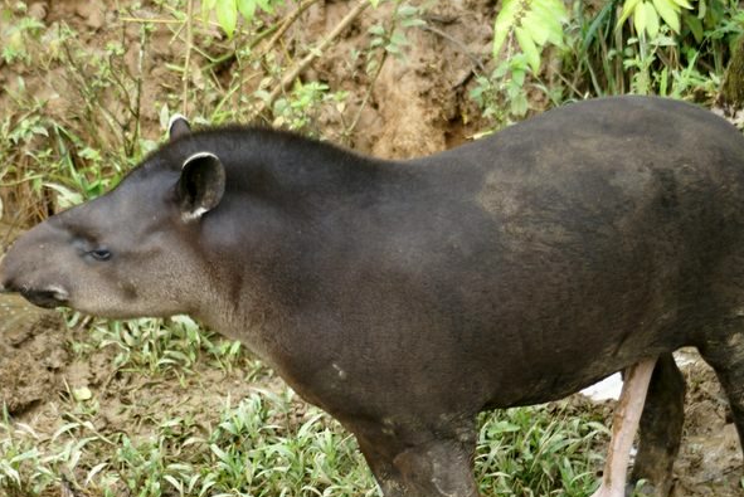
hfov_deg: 9.0
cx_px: 383
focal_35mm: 228
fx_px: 4715
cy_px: 307
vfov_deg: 6.0
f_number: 4.5
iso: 250
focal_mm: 100
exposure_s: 1/160
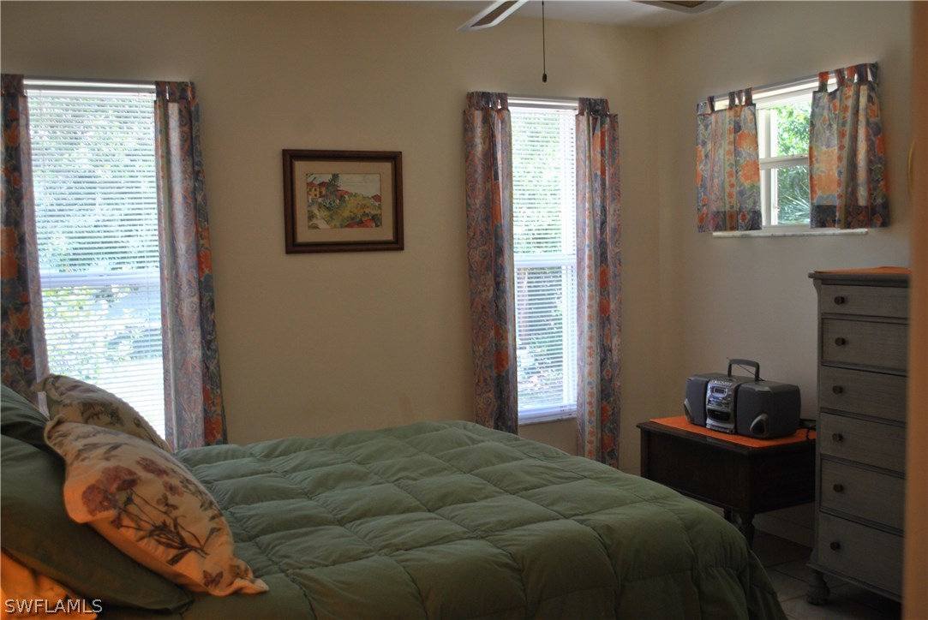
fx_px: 929
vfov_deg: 36.9
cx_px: 464
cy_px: 310
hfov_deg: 53.1
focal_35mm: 36
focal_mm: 24
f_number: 4
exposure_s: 1/30
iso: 200
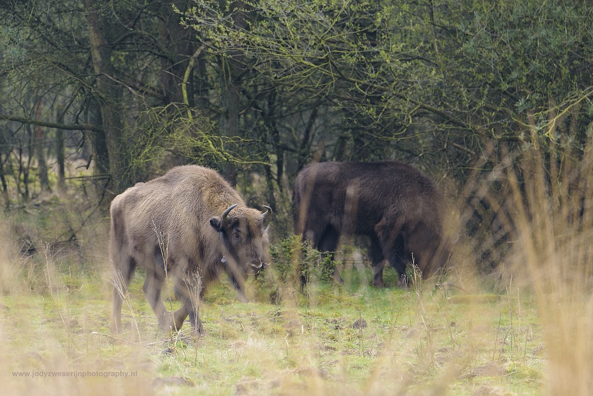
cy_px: 198
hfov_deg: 5.6
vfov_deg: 3.7
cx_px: 297
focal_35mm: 371
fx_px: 6112
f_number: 8
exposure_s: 1/400
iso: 1400
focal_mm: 370
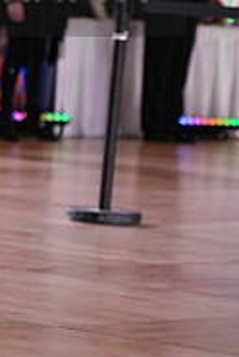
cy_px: -27
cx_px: -78
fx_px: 2857
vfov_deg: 7.1
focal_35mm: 288
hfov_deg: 4.8
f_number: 4
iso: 1250
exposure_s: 1/320
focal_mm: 92
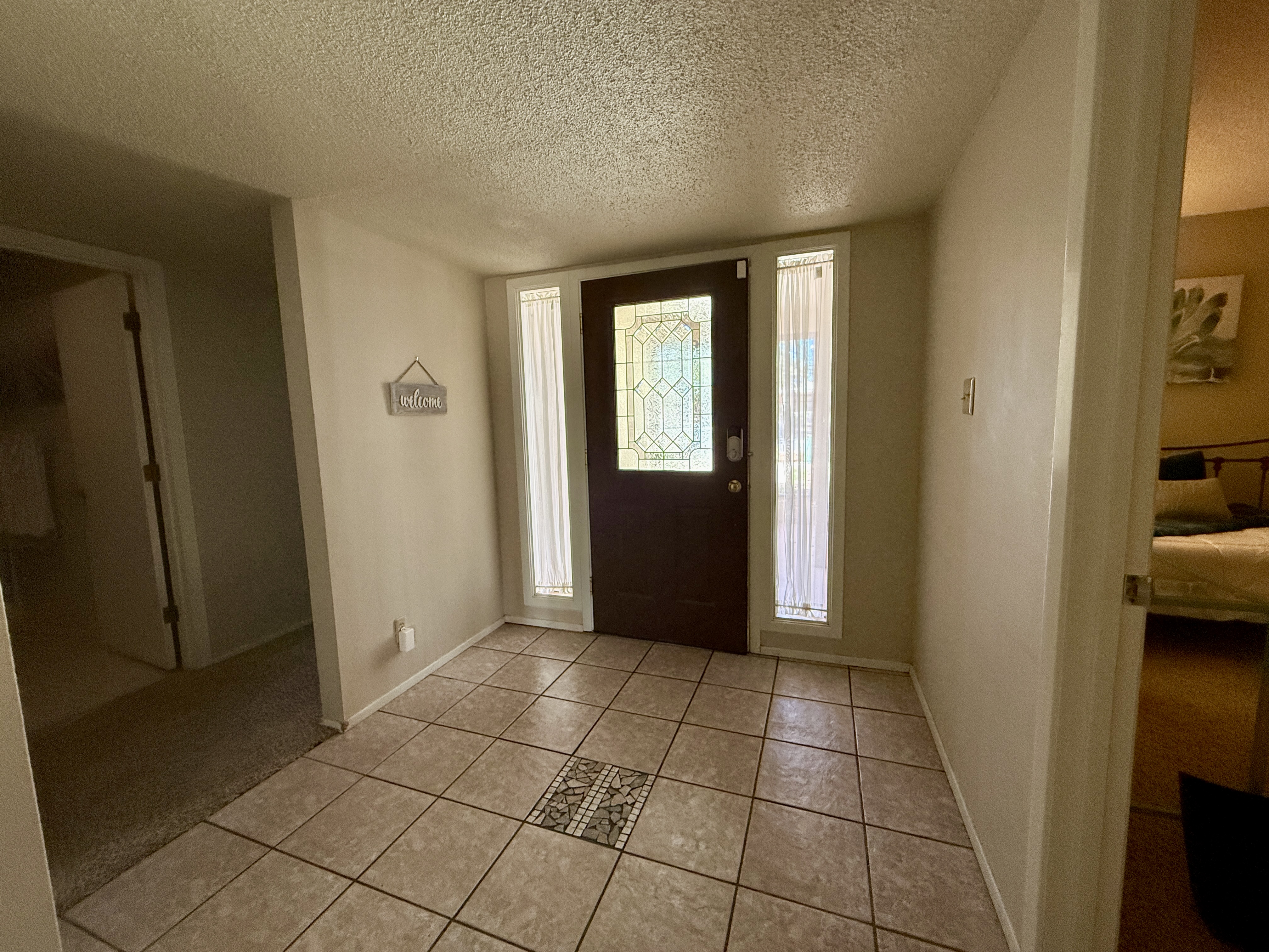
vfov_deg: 85.7
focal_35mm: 14
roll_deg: +1.1
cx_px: 634
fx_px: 513
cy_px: 476
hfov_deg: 102.1
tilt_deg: -6.1
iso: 250
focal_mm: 2.22
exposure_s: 1/99
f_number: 2.2
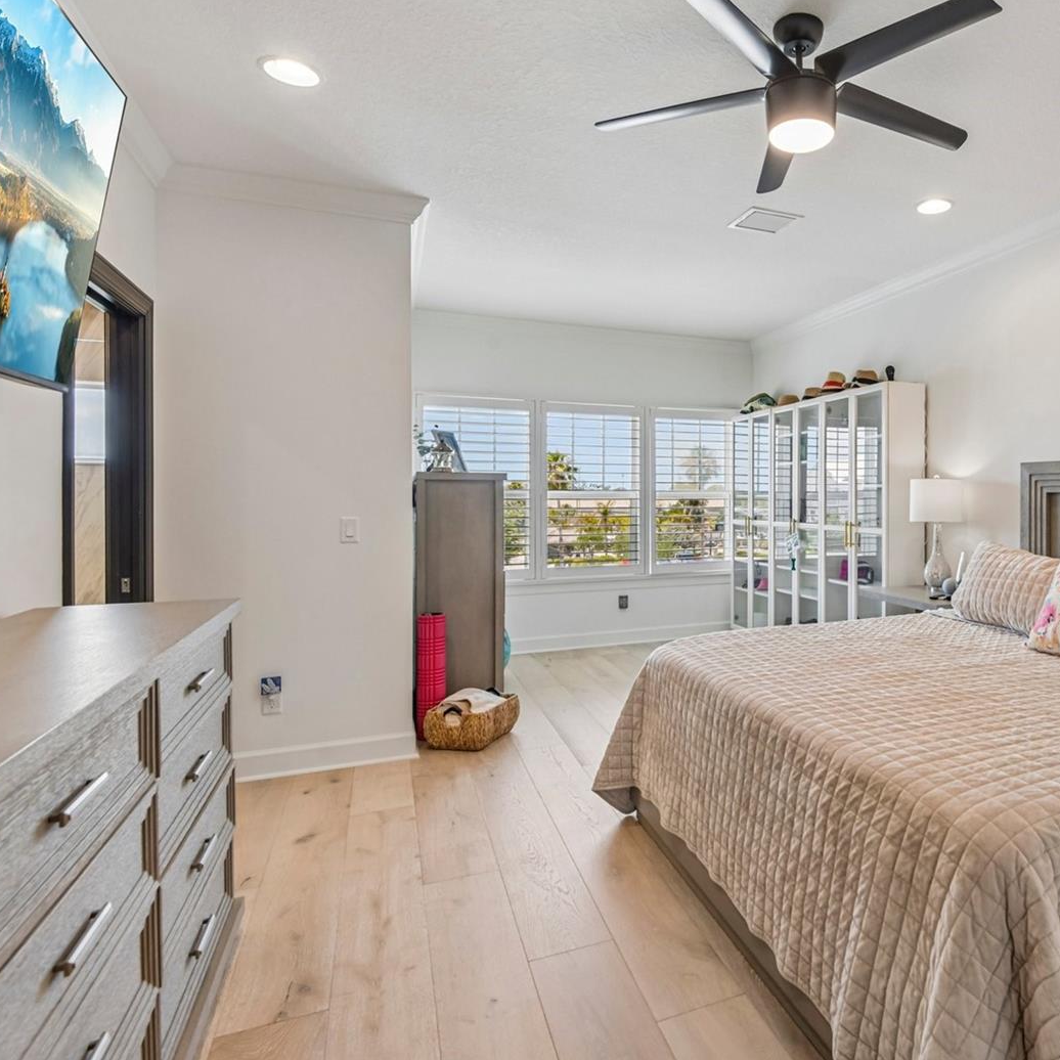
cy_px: 526
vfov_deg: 72.1
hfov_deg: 68.3
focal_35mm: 21
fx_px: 728
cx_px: 772
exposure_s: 1/40
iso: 400
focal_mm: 16
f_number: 8
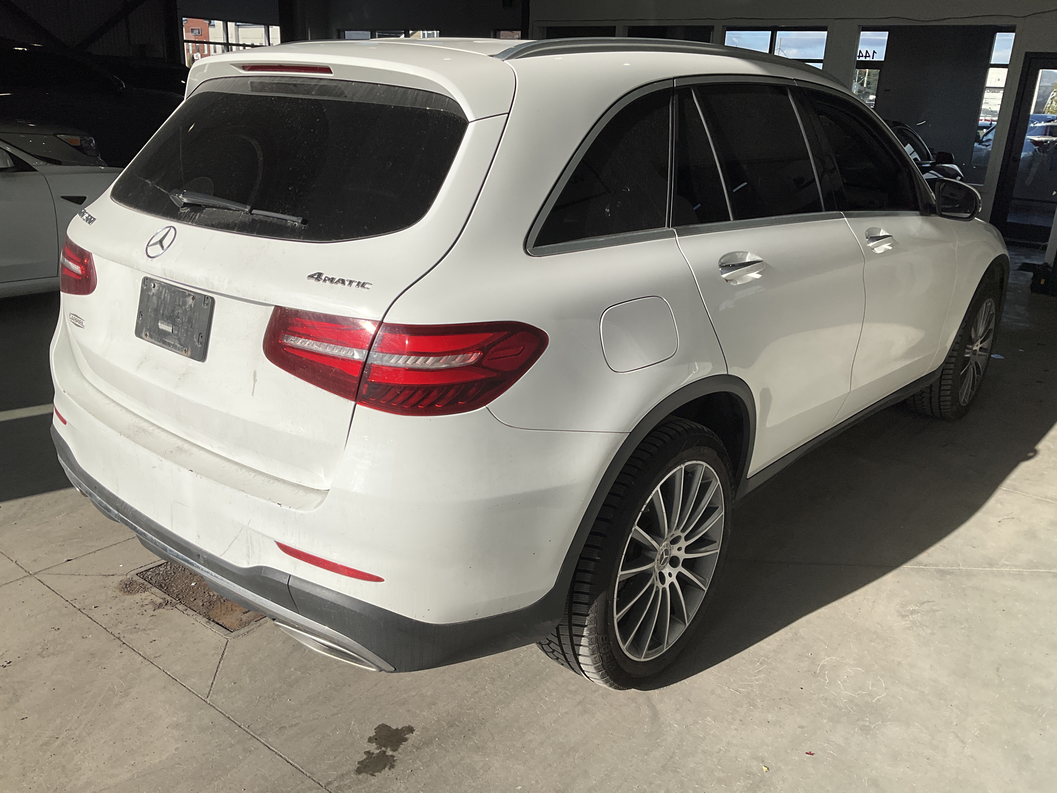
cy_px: 396
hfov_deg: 61.7
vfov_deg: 48.2
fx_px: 886
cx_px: 528
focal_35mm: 29
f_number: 1.8
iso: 25
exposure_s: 1/3125
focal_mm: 3
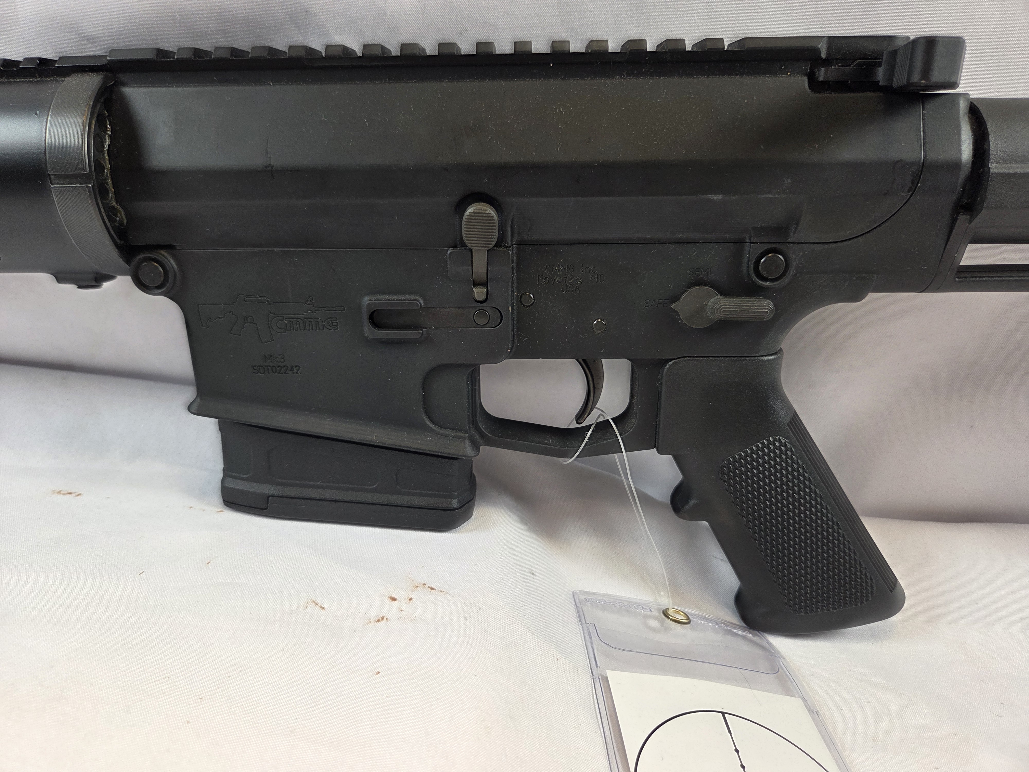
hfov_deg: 73.9
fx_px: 684
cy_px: 386
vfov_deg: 58.9
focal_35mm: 23
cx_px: 514
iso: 40
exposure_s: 1/120
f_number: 1.8
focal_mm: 5.4
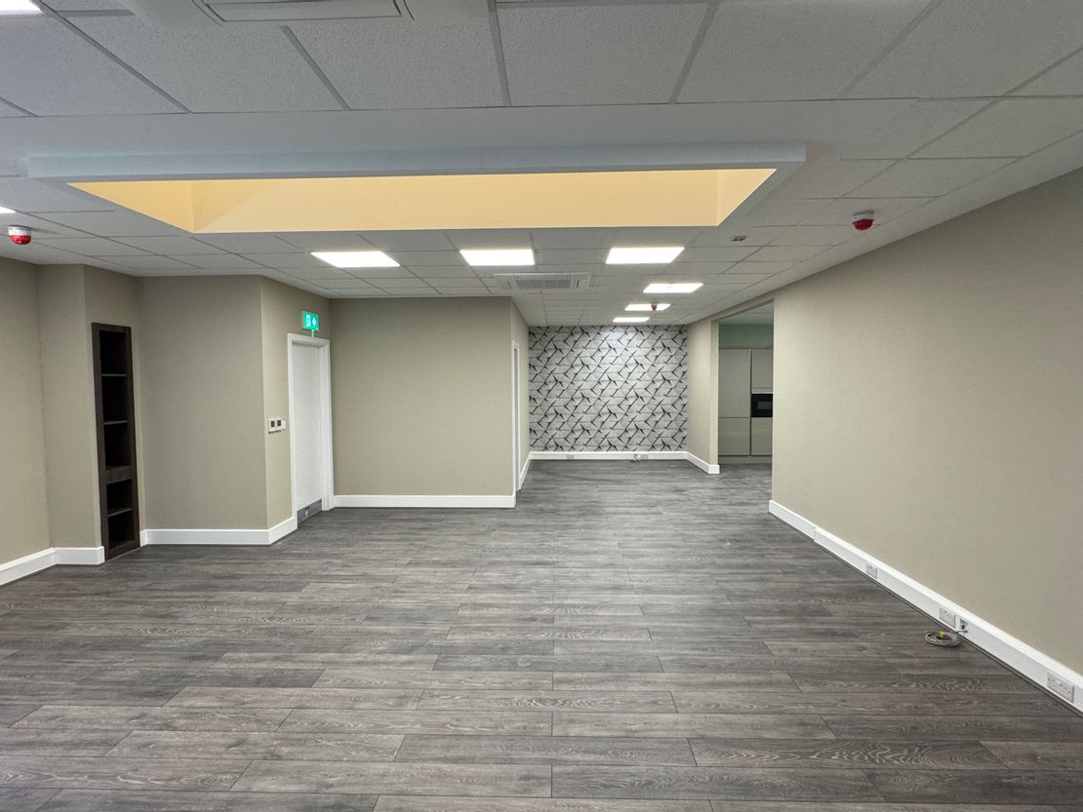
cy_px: 406
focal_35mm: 14
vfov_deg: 85.7
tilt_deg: -1.5
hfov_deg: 102.1
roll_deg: +0.6
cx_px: 542
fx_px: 438
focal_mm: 2.22
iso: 160
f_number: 2.2
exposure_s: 1/100
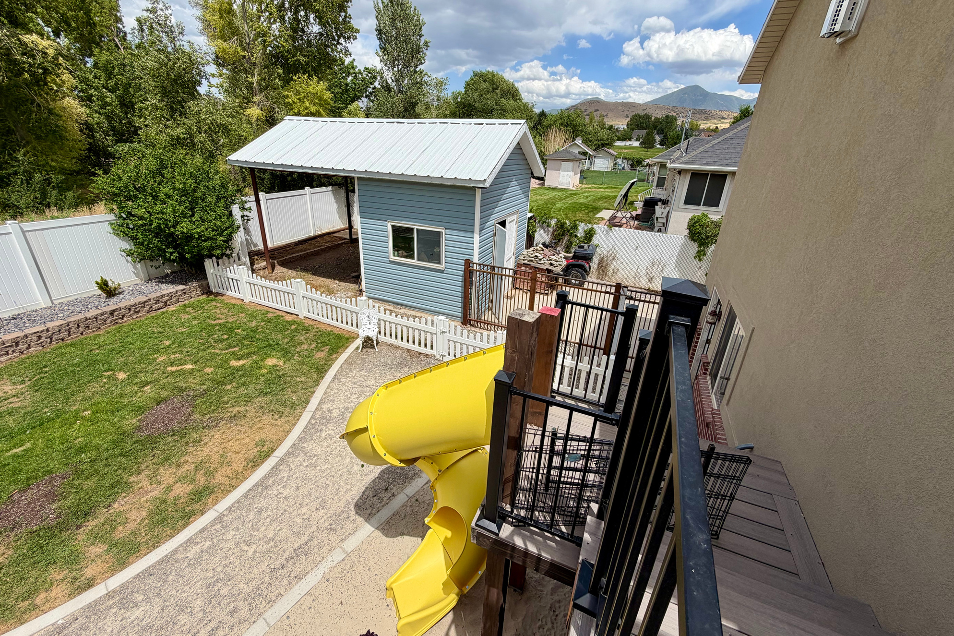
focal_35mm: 15
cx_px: 474
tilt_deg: -22.8
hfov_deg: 100.4
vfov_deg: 77.3
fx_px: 397
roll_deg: -2.1
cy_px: 307
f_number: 2.2
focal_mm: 2.22
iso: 20
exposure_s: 1/864
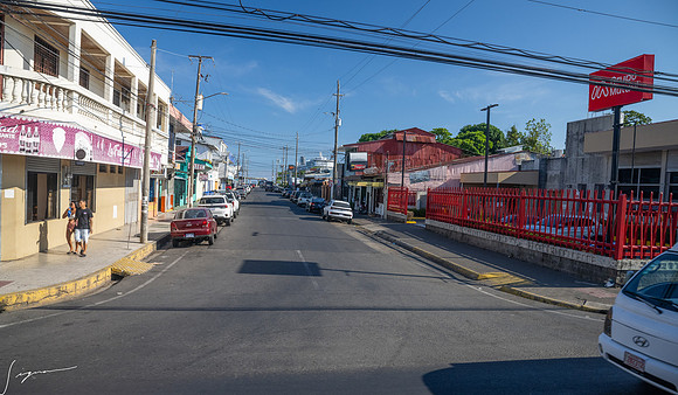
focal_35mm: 26
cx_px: 338
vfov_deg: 46.1
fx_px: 464
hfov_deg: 72.3
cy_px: 216
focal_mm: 24
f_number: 8
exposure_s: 1/500
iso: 1000
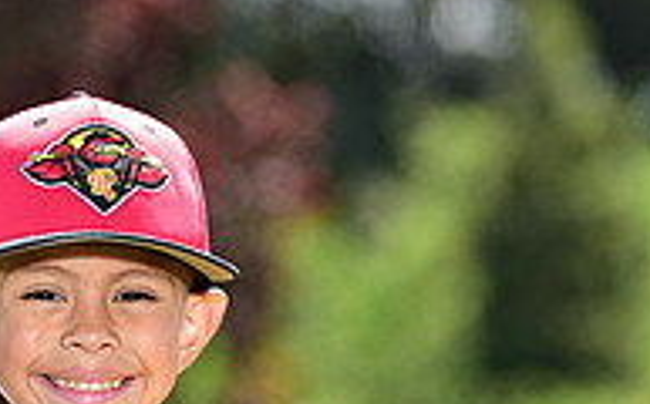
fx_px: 10861
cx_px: 83
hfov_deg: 3.4
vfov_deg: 2.1
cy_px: 616
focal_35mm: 614
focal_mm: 200
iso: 80
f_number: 5
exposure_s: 1/200
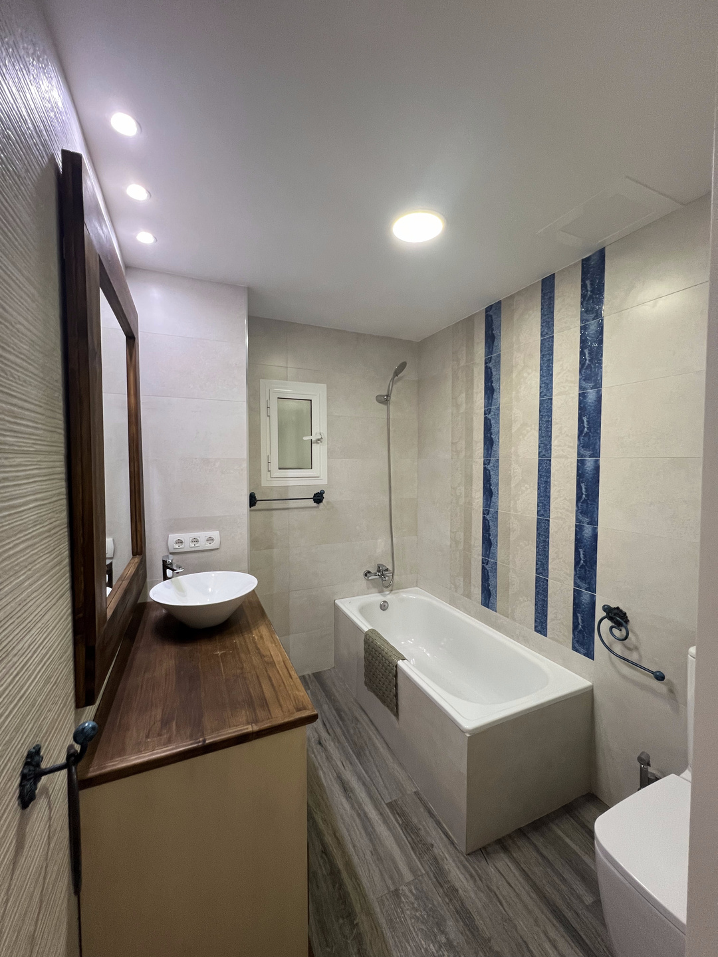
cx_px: 359
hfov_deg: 89.9
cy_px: 478
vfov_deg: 106.2
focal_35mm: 13
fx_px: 360
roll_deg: +0.3
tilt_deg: -1.5
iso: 200
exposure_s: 1/100
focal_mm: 1.57
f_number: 1.8
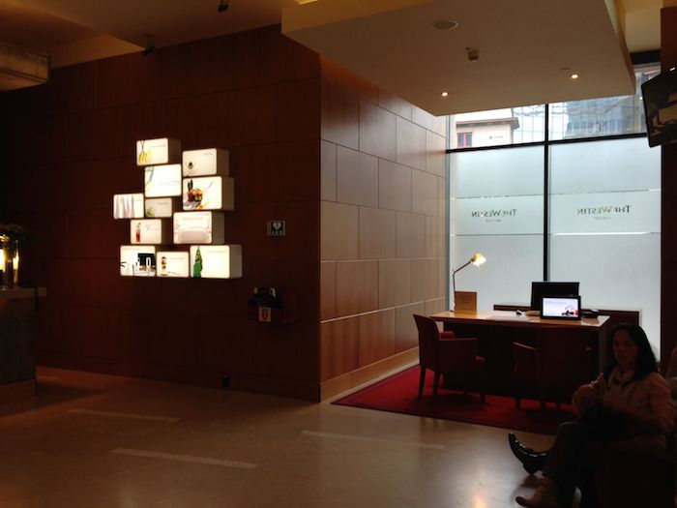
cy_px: 254
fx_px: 645
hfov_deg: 55.4
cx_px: 338
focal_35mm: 33
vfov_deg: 42.9
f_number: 2.4
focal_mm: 4.12
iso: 50
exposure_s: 1/20
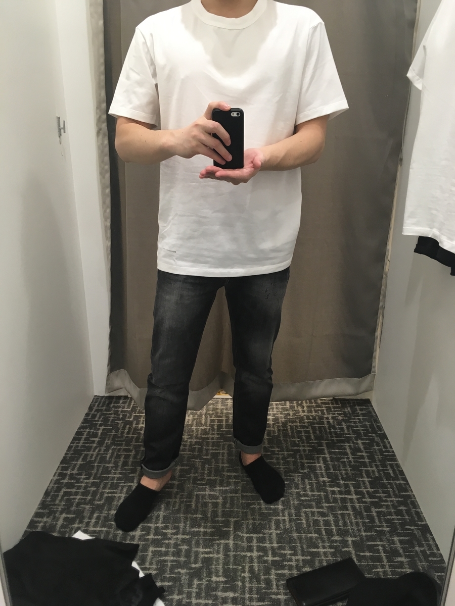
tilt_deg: -22.0
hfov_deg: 48.2
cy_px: 303
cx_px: 228
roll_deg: +0.2
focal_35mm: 29
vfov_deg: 61.7
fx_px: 508
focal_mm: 4.15
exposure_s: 1/30
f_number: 2.2
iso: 64
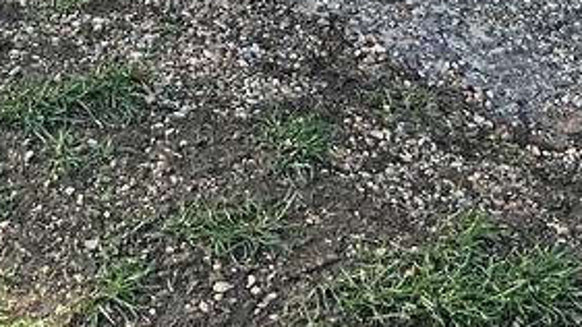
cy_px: -590
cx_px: 172
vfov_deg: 8.0
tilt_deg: -16.5
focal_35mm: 135
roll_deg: -1.7
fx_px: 2083
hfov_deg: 15.9
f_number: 1.8
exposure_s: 1/297
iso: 25
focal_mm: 3
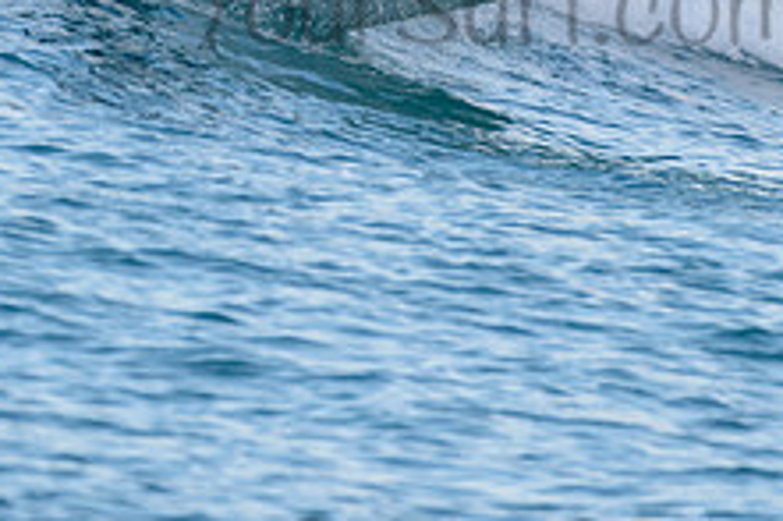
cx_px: 569
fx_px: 34903
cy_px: -191
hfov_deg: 1.3
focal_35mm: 1606
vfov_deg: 0.9
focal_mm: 500
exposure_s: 1/800
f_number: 5.6
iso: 560
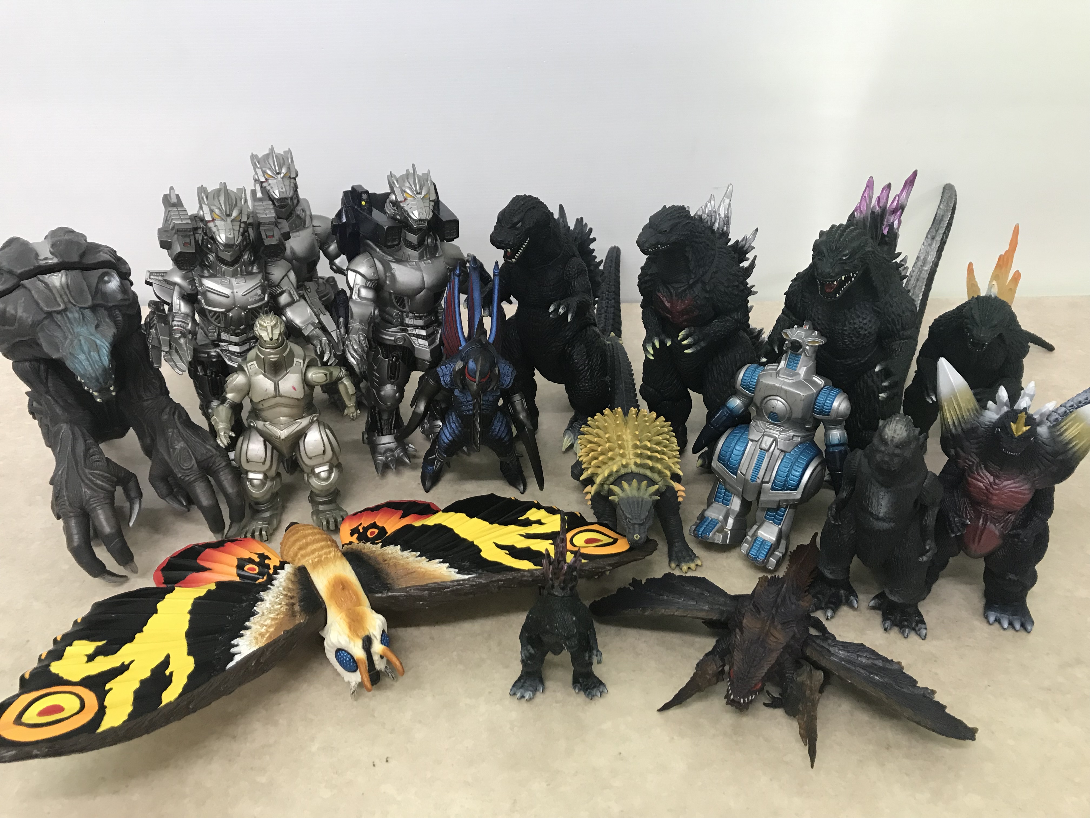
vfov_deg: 49.7
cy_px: 409
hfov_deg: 63.4
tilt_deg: -30.4
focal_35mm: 28
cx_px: 545
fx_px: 882
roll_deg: +0.3
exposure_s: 1/17
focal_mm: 3.99
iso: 50
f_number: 1.8
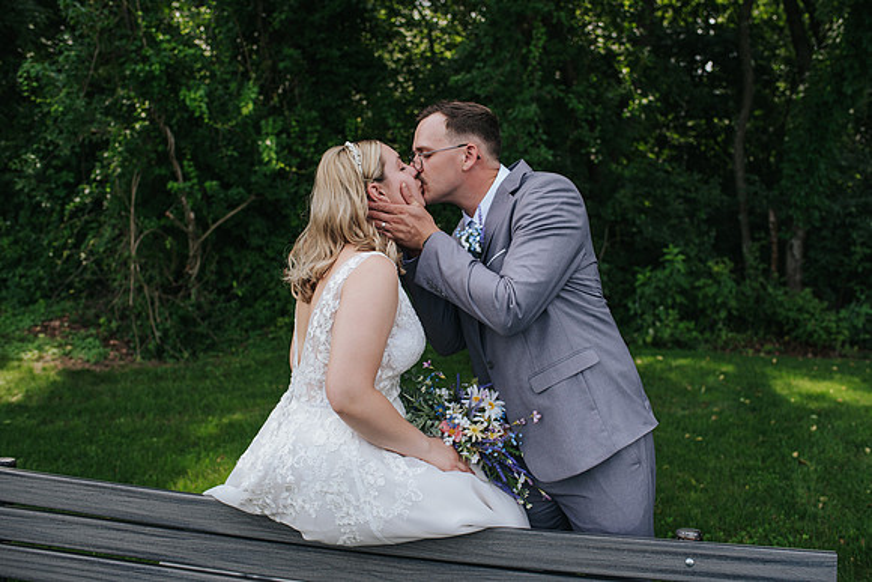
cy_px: 278
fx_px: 886
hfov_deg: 52.4
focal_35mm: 37
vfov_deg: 36.4
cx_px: 455
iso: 100
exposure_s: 1/320
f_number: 3.2
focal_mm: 35
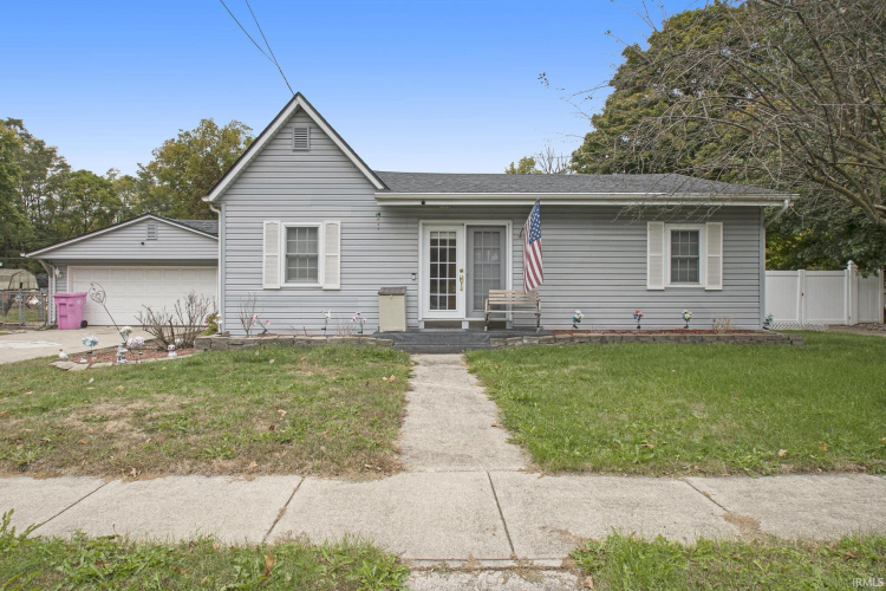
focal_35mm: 18
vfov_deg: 67.4
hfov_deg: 90.0
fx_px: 443
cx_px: 443
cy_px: 296
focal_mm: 12
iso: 250
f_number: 9
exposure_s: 1/160
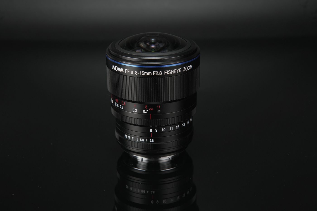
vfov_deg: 18.2
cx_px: 158
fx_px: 660
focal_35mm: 75
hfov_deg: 27.0
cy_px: 106
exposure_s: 1/125
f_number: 9
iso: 1600
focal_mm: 75
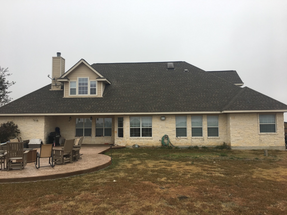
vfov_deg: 48.2
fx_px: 240
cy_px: 108
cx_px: 144
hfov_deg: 61.7
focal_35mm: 29
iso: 25
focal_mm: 4.15
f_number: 2.2
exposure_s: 1/329
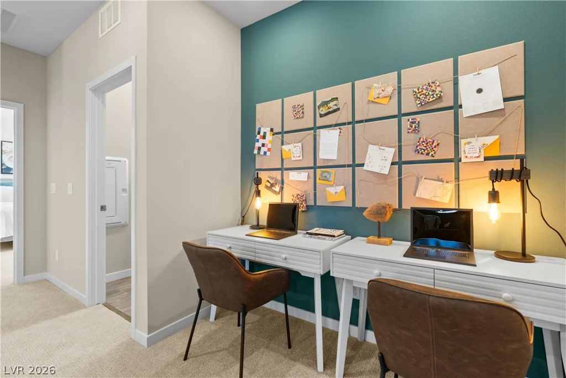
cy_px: 189
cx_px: 283
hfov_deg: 96.7
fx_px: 252
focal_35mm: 16
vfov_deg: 73.8
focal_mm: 16
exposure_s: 1/1.25
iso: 200
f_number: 8
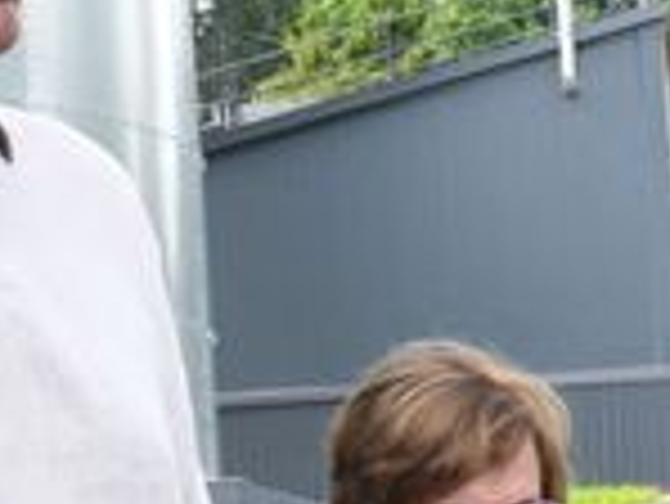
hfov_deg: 11.8
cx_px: 519
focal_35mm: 167
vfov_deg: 8.8
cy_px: 522
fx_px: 3235
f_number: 14
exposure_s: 1/200
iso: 1000
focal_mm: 37
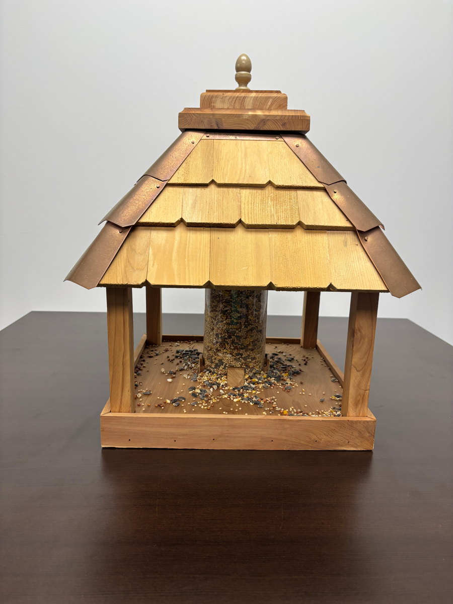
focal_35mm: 26
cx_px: 226
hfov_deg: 53.1
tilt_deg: -13.1
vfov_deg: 67.3
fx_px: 454
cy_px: 302
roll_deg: -2.1
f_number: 1.6
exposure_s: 1/120
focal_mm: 5.96
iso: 80
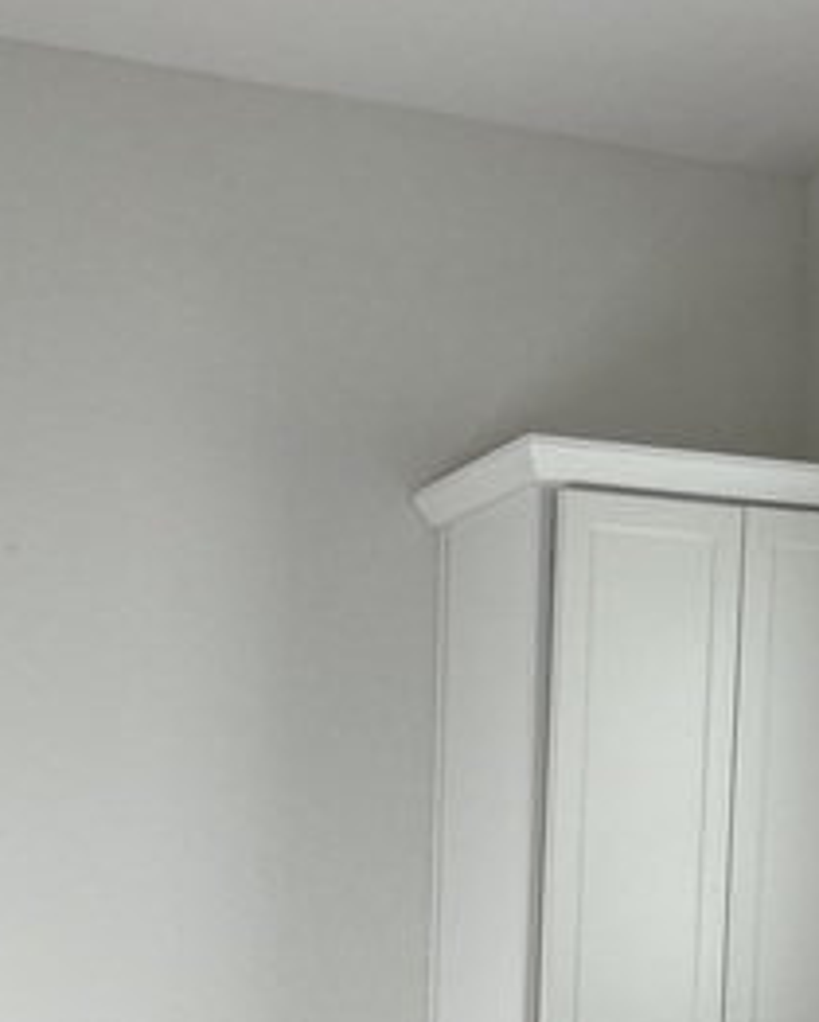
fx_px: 1876
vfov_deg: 27.1
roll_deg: +0.8
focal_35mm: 62
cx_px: 152
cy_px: 1205
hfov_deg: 24.2
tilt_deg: -5.3
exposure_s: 1/224
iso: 40
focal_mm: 5.7
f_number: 1.5
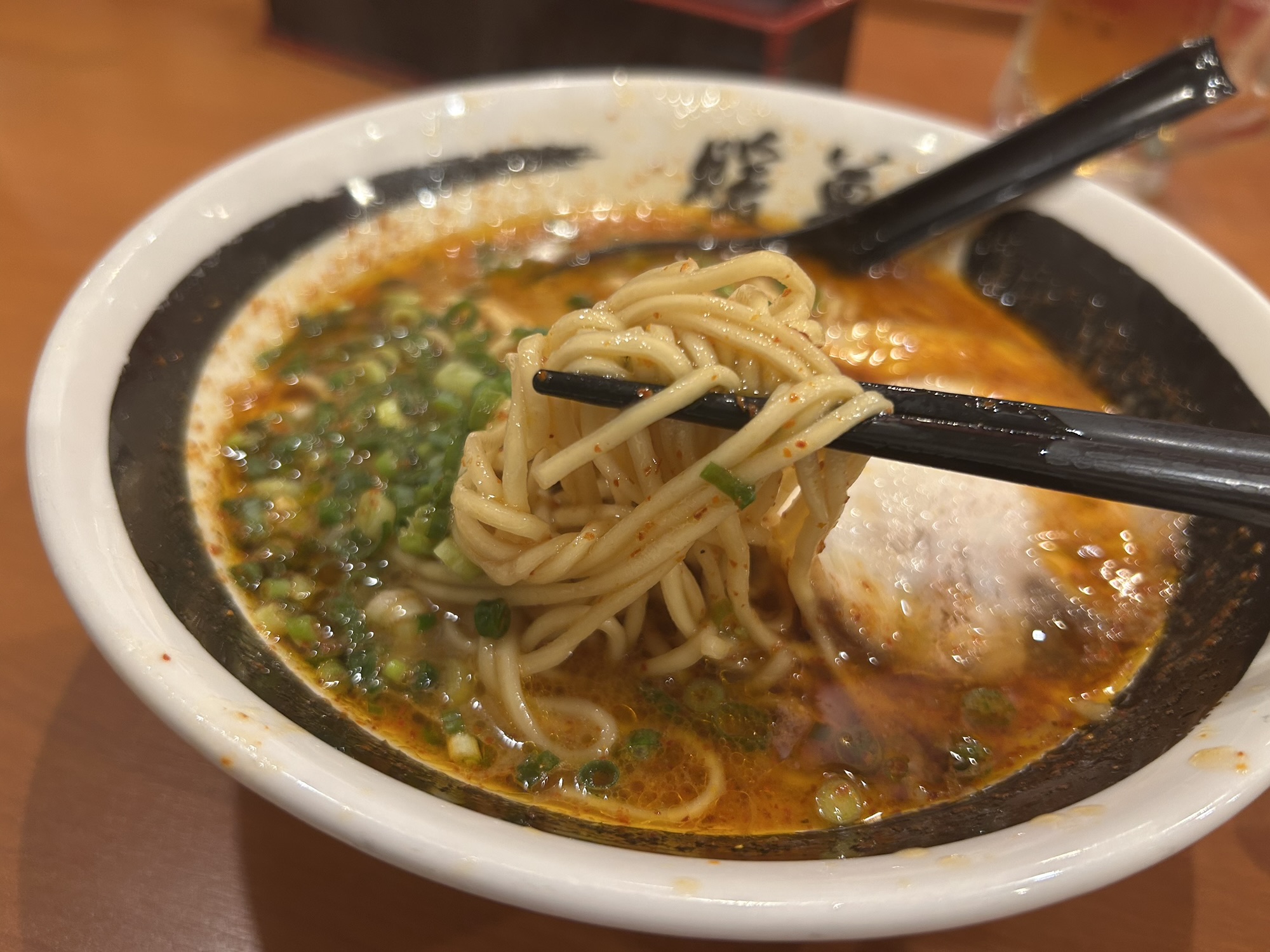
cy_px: 476
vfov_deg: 53.1
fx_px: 954
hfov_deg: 67.3
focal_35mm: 26
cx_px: 635
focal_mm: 5.7
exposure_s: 1/60
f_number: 1.5
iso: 125
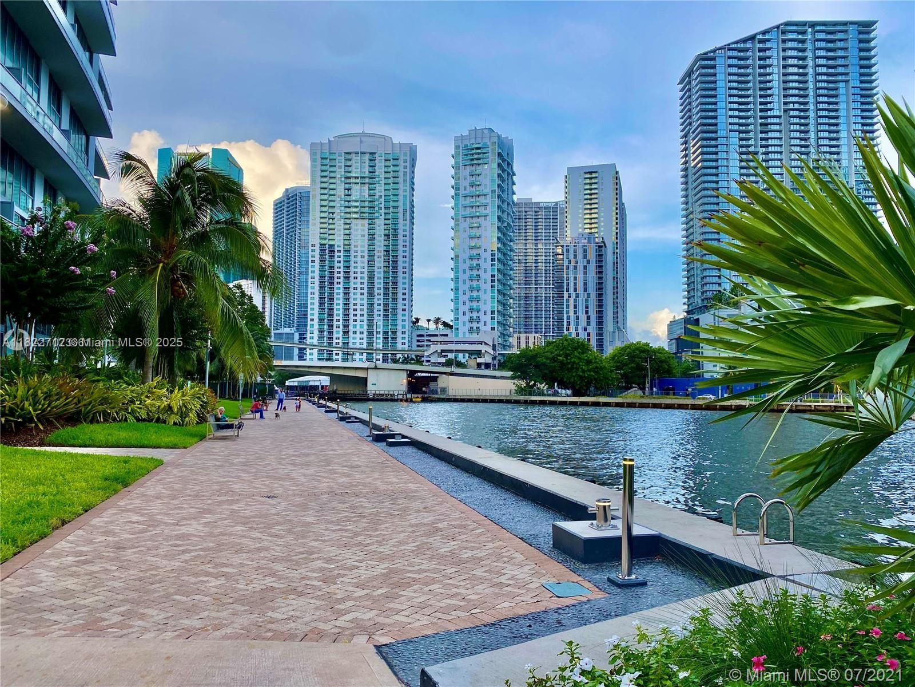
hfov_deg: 67.3
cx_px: 458
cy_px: 344
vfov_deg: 53.1
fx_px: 687
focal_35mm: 26
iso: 32
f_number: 1.8
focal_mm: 4.25
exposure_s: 1/562
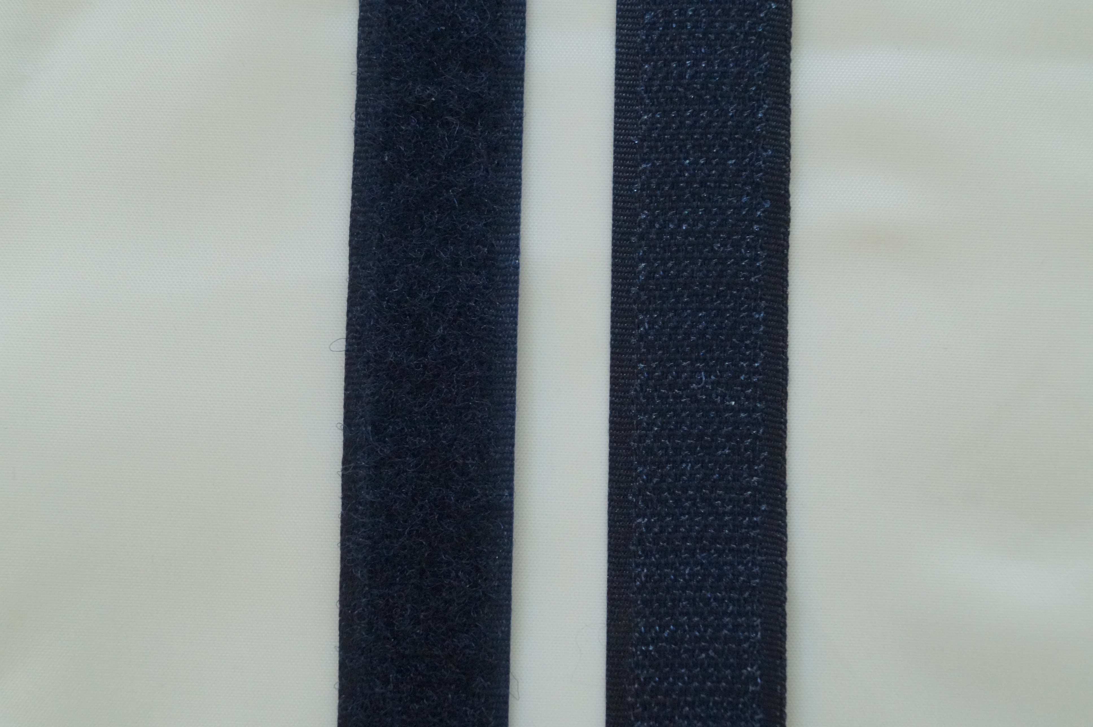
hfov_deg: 37.9
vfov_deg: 25.7
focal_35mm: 52
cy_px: 364
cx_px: 546
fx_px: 1593
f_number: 9
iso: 2500
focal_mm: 35
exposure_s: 1/50
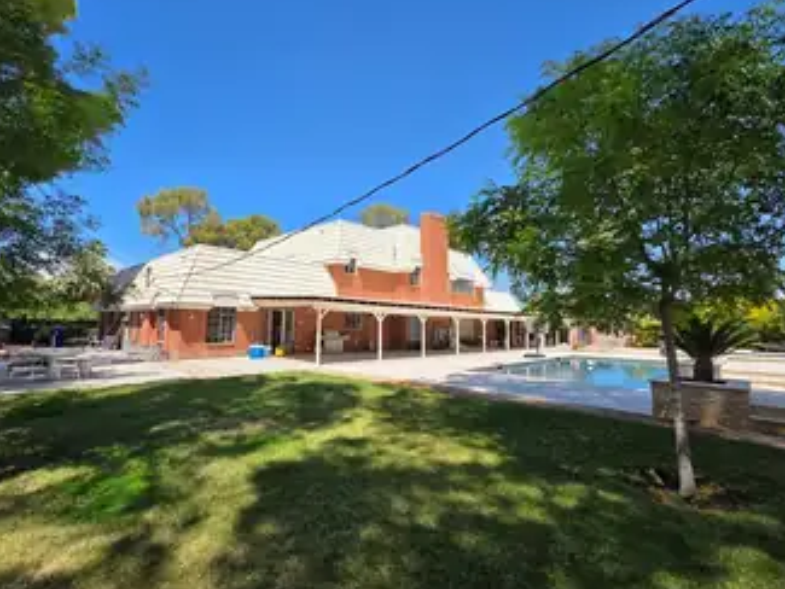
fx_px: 363
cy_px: 287
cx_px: 372
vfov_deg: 78.1
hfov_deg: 94.4
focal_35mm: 16
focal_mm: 2.2
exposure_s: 1/2016
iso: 40
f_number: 1.9
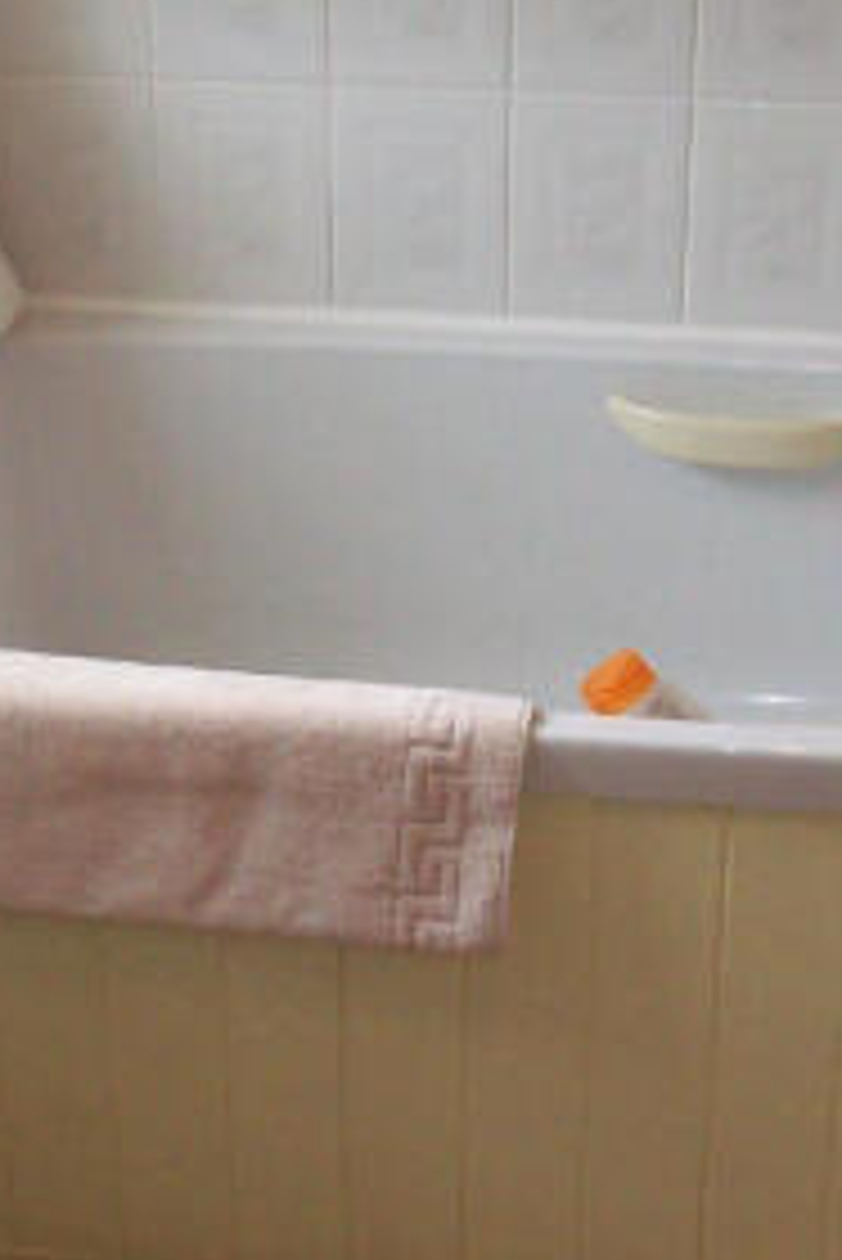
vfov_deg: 25.9
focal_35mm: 78
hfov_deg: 17.5
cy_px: 767
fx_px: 2733
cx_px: 389
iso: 200
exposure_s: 1/90.8
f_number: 2.7
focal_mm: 6
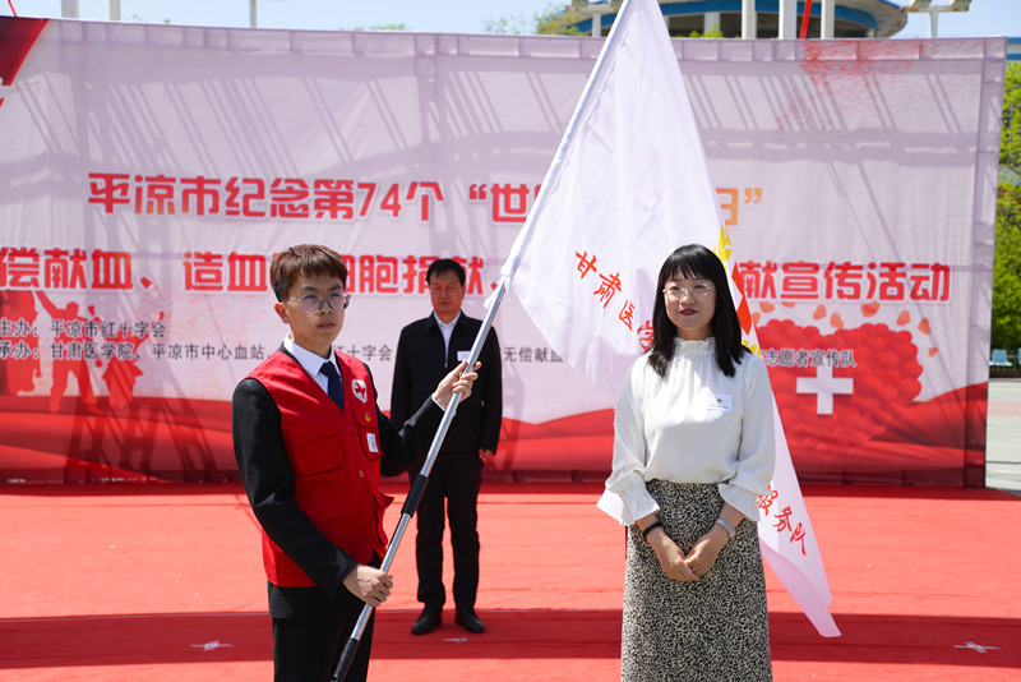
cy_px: 341
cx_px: 510
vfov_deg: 28.1
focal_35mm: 48
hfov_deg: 41.1
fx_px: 1362
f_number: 4.2
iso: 110
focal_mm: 48
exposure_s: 1/800
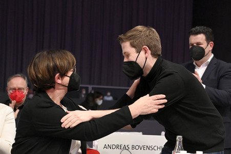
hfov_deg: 24.8
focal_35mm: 82
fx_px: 526
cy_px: 77
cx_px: 116
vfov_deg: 16.6
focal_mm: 82
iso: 5000
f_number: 5.6
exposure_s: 1/320
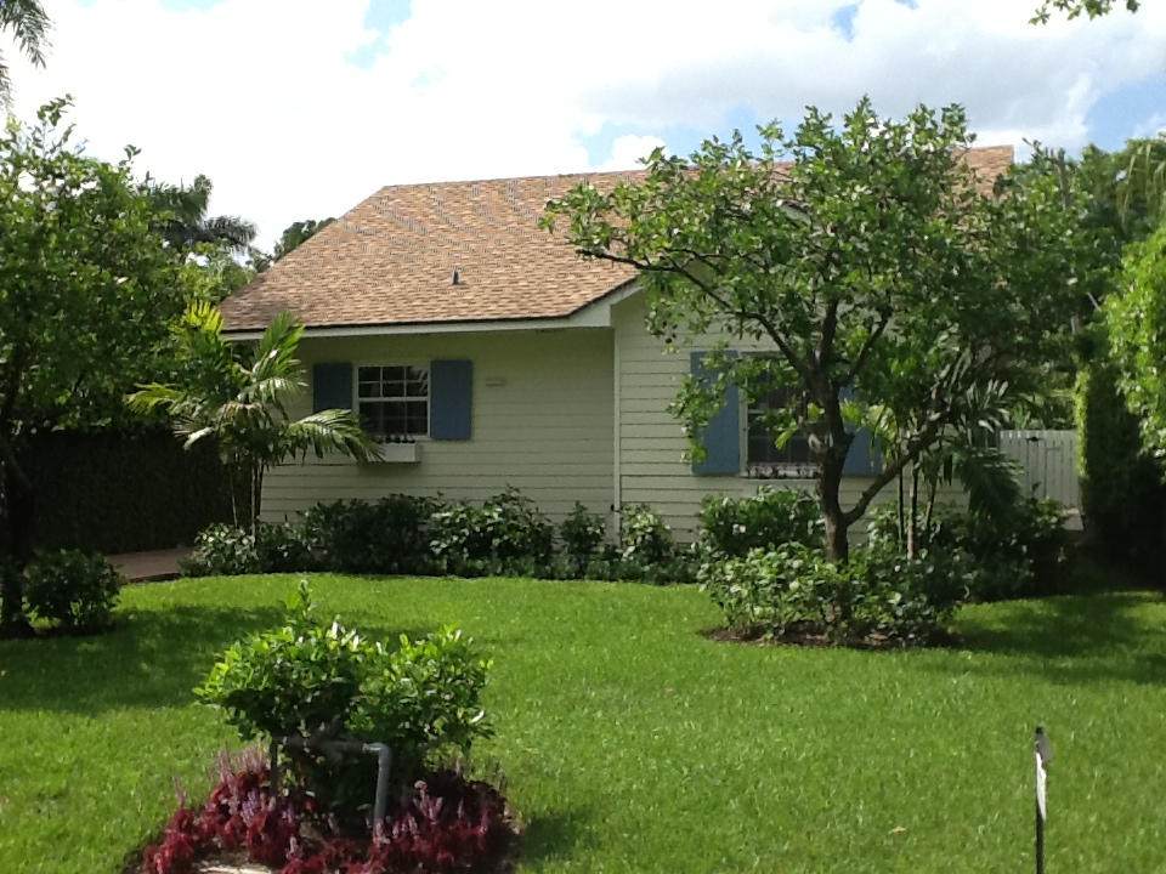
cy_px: 437
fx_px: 1482
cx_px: 583
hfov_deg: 42.9
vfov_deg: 32.9
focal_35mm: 44
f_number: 2.4
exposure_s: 1/1070
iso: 40
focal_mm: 2.03
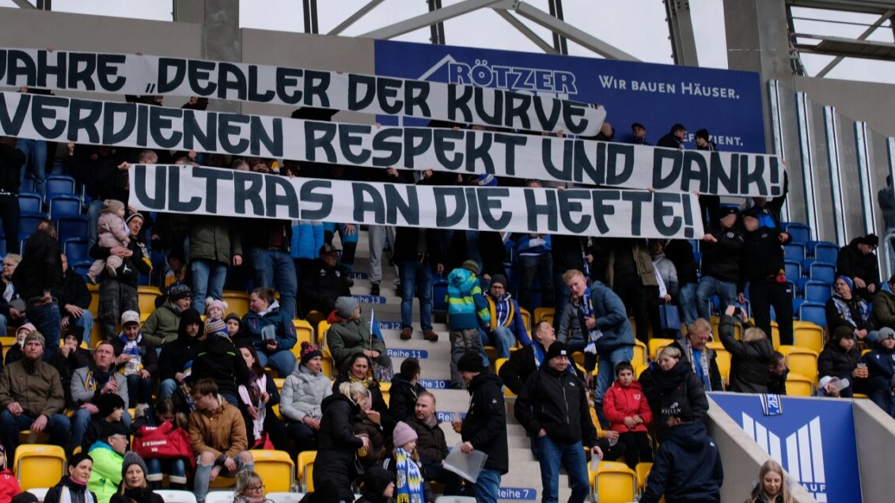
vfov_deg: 14.5
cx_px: 386
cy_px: 94
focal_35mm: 83
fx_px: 1970
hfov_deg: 25.6
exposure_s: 1/160
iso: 400
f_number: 5.6
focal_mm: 37
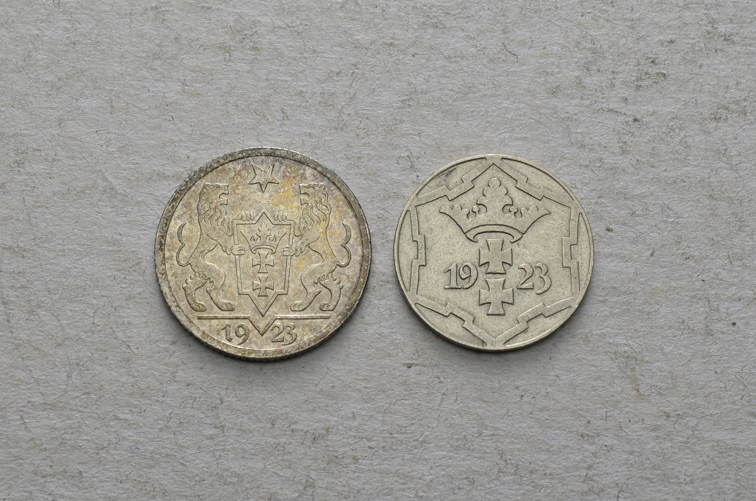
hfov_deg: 24.7
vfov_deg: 16.5
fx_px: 1729
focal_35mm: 82
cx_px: 378
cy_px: 250
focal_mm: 55
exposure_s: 1/250
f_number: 14
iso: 400
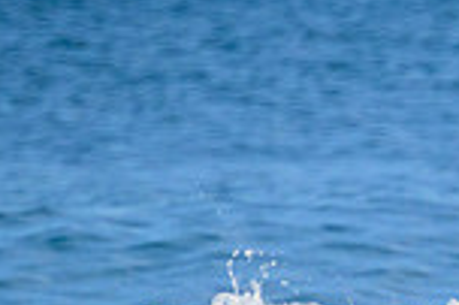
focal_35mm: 3059
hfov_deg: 0.7
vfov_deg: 0.4
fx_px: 38960
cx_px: 797
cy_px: 391
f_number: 11
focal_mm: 800
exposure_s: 1/1600
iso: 2000
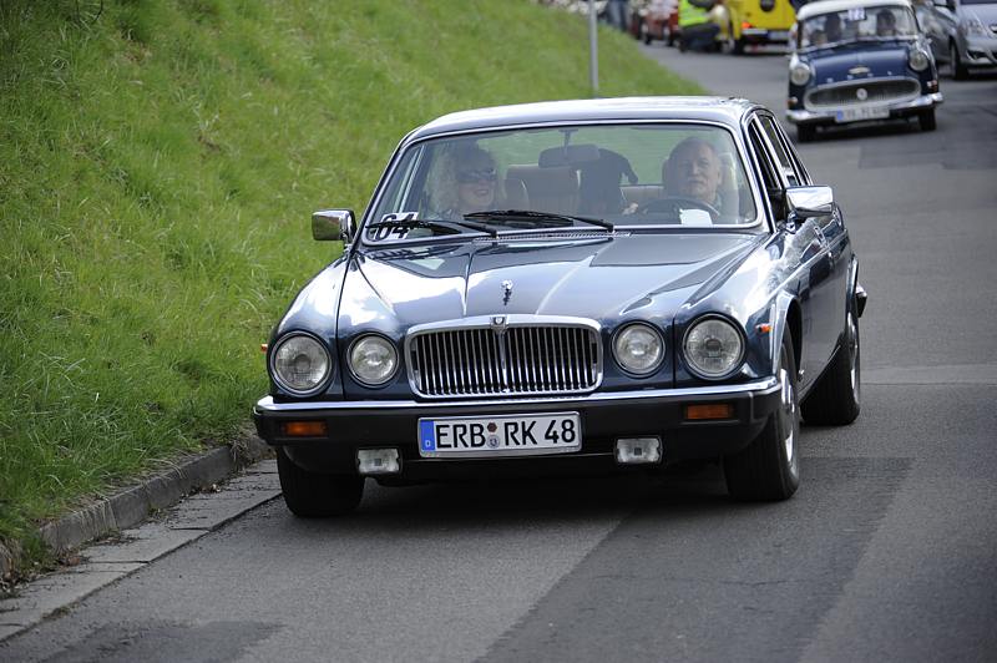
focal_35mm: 175
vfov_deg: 7.8
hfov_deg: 11.8
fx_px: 4842
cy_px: 332
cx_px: 498
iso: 320
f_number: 5
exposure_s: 1/400
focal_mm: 175
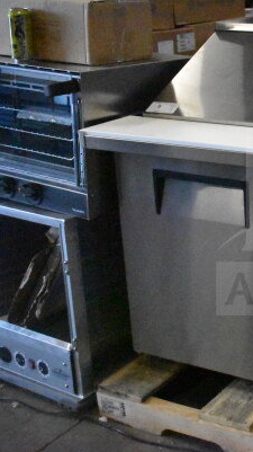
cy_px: 226
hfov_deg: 18.5
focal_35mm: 60
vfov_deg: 35.0
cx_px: 342
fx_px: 715
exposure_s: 1/3200
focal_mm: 25
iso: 25600
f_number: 4
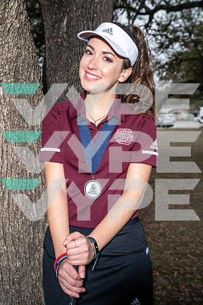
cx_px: 102
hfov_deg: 28.6
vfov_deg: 41.9
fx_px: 398
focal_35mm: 47
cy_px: 152
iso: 100
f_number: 6.3
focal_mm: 47
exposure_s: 1/125
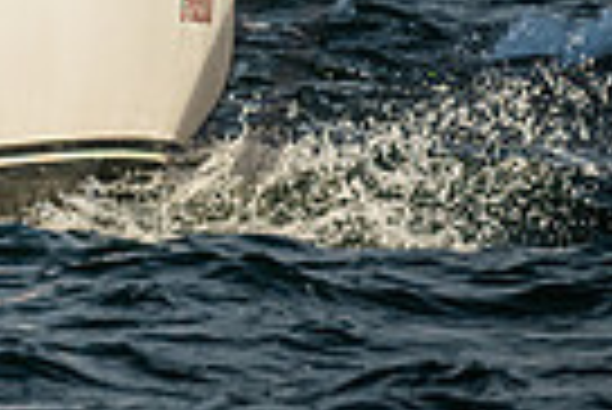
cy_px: -353
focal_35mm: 1969
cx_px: -207
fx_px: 33508
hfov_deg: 1.0
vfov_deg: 0.7
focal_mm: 400
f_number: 5.6
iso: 250
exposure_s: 1/2000
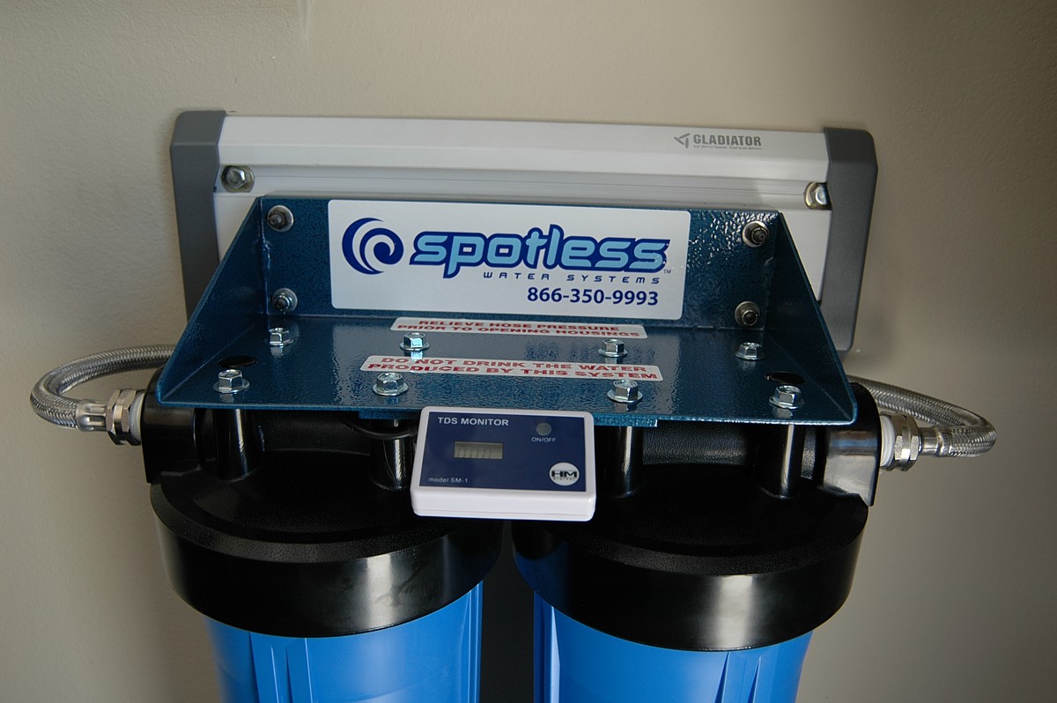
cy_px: 352
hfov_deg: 67.4
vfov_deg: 47.9
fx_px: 792
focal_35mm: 27
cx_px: 528
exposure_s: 1/100
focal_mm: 18
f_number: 5
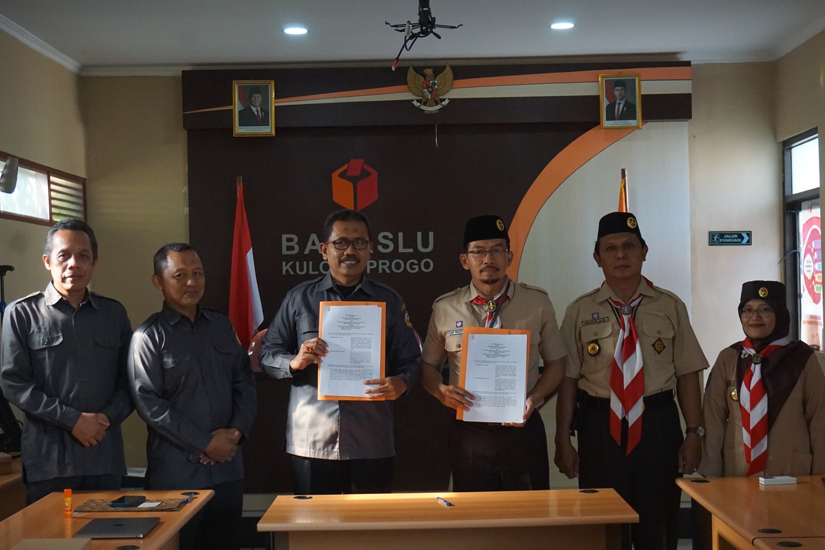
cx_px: 427
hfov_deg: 35.3
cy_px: 295
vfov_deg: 24.0
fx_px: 1296
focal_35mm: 57
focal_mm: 35
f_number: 5.6
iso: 2500
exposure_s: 1/160
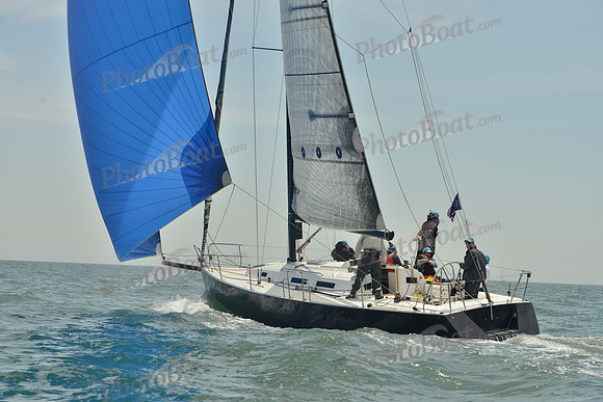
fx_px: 1374
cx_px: 302
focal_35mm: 82
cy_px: 201
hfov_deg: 24.8
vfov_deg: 16.7
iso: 280
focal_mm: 82
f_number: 10
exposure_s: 1/1250
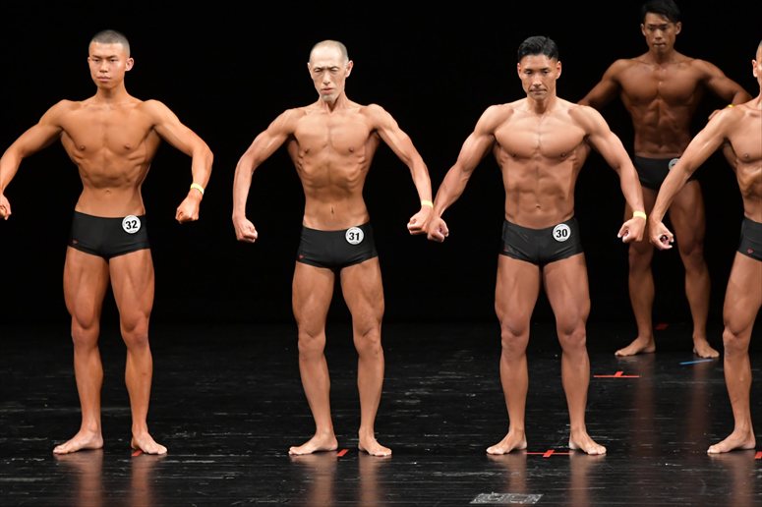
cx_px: 381
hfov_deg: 8.1
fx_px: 5395
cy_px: 254
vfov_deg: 5.4
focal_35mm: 255
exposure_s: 1/400
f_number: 5.6
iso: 3200
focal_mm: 170
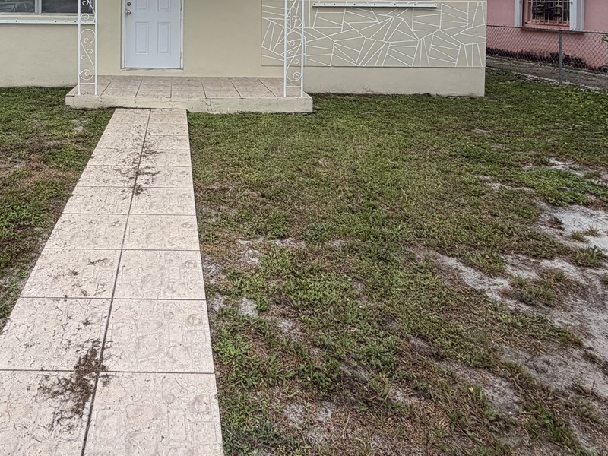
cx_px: 169
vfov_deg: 43.4
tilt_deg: -1.2
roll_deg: +0.3
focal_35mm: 28
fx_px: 492
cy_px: 11
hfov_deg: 60.7
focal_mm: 2.22
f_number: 2.2
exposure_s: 1/686
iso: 40
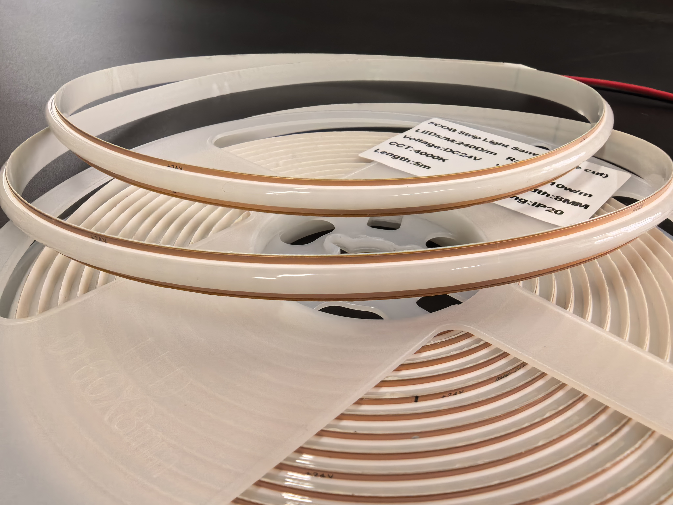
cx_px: 336
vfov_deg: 56.8
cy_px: 252
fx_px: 467
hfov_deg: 71.6
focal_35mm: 24
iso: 125
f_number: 2.2
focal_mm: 1.76
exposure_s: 1/50
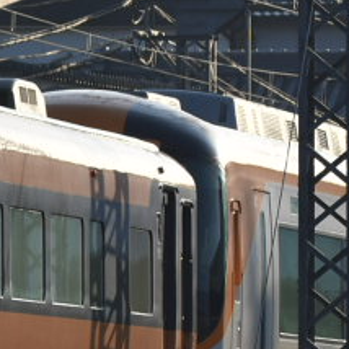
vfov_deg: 2.2
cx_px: -682
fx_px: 9120
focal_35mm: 800
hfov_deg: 2.2
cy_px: 202
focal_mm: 105
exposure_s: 1/1600
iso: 400
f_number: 6.3
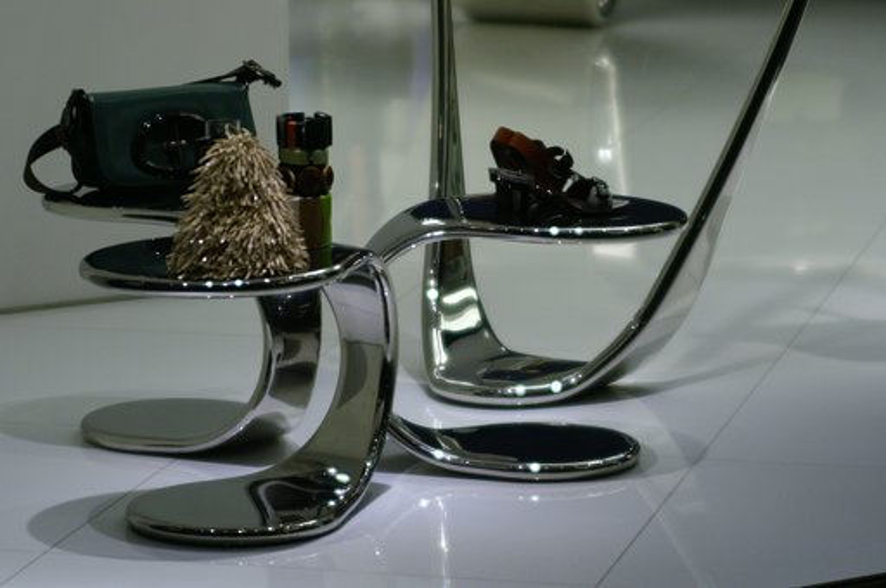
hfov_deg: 13.7
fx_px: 3687
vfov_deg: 9.1
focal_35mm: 150
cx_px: 443
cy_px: 294
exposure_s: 1/1000
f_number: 2.8
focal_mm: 100
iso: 800
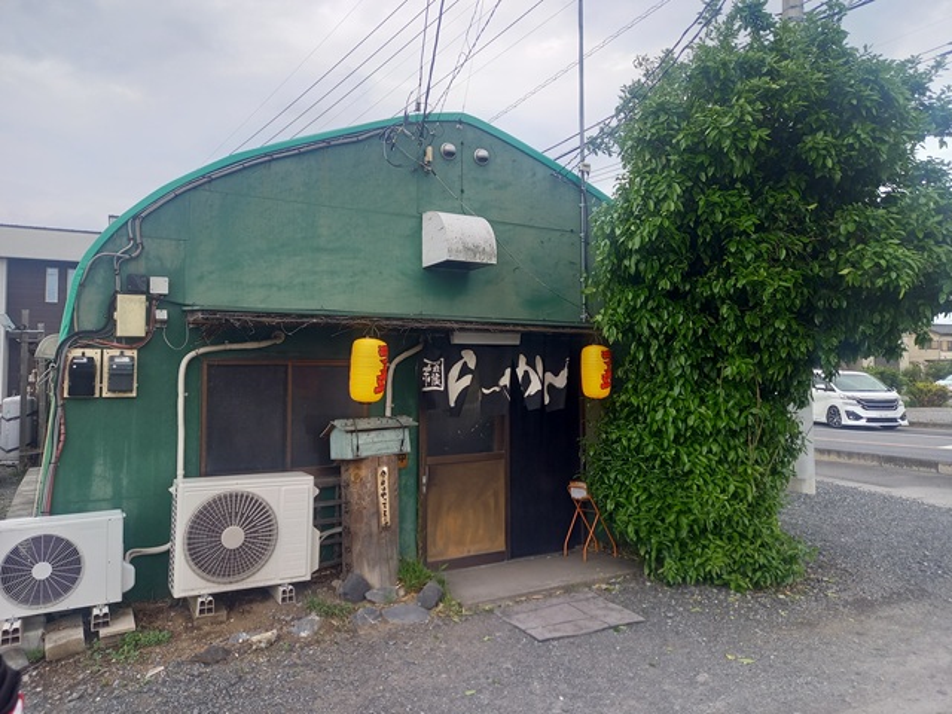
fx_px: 688
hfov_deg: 69.4
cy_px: 357
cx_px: 476
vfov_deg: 54.9
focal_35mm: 25
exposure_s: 1/205
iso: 50
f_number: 1.8
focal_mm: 4.65
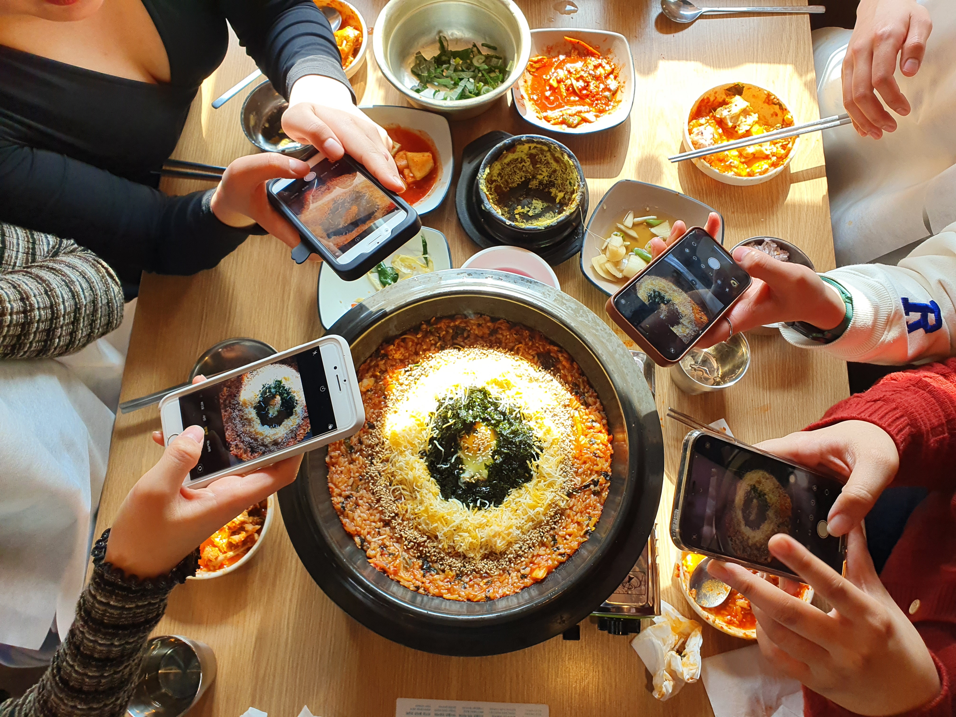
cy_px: 358
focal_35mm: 26
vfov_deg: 53.1
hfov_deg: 67.3
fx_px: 718
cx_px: 478
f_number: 2.4
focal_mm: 4.32
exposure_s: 1/141
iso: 50
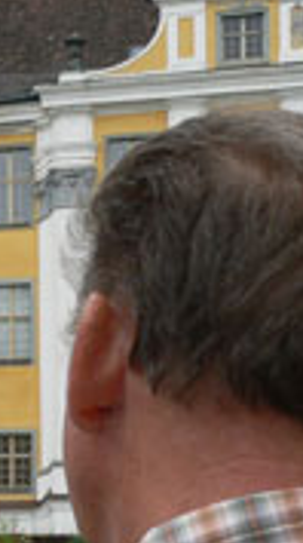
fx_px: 1592
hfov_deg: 10.0
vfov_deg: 18.8
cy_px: 538
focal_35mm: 111
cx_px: -312
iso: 80
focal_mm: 6
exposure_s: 1/250
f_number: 5.6
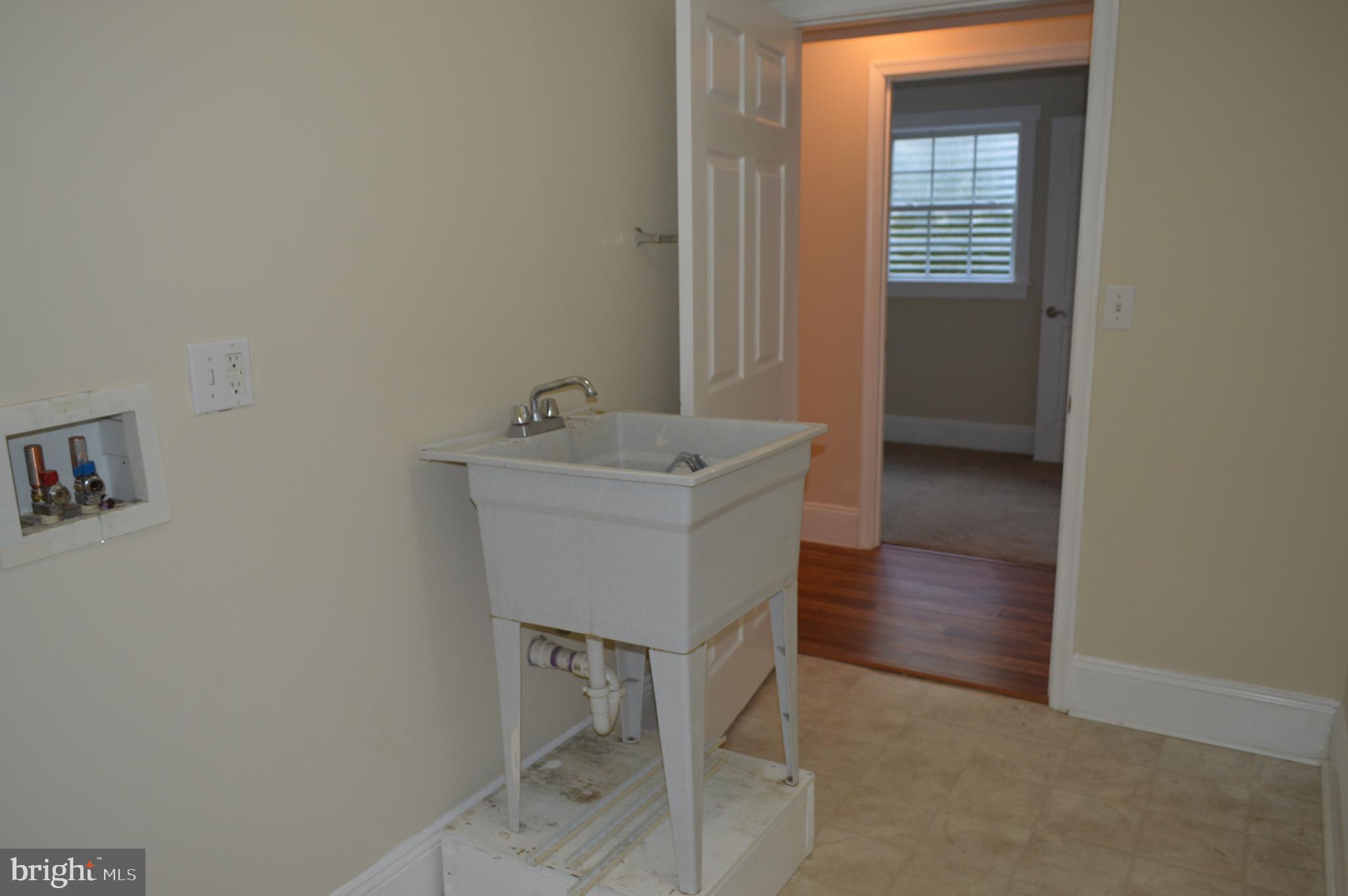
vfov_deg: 47.8
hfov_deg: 67.4
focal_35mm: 27
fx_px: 1010
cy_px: 448
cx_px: 674
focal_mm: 18
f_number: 3.5
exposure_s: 1/60
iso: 400
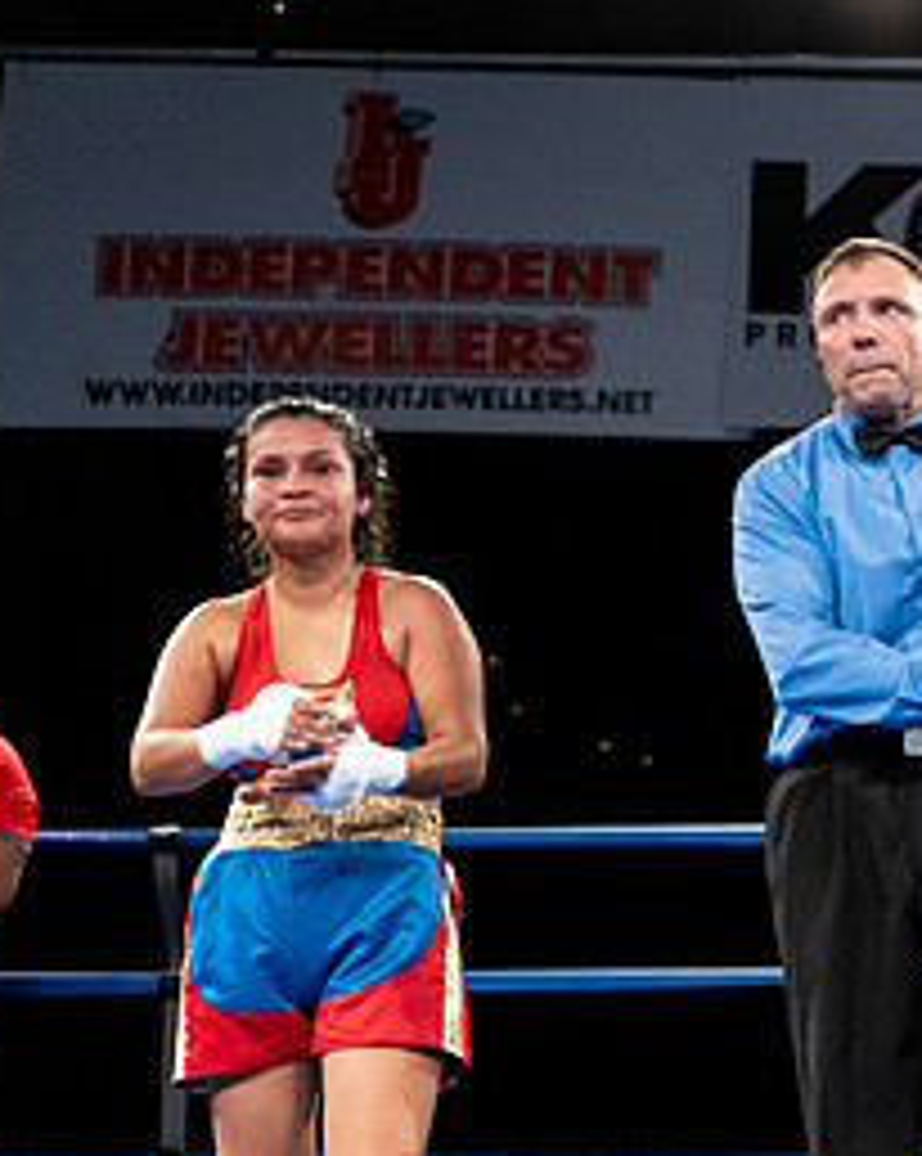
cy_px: 776
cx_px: 1273
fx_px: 2973
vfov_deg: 21.9
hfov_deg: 16.4
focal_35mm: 87
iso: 3200
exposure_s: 1/800
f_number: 4
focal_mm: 41
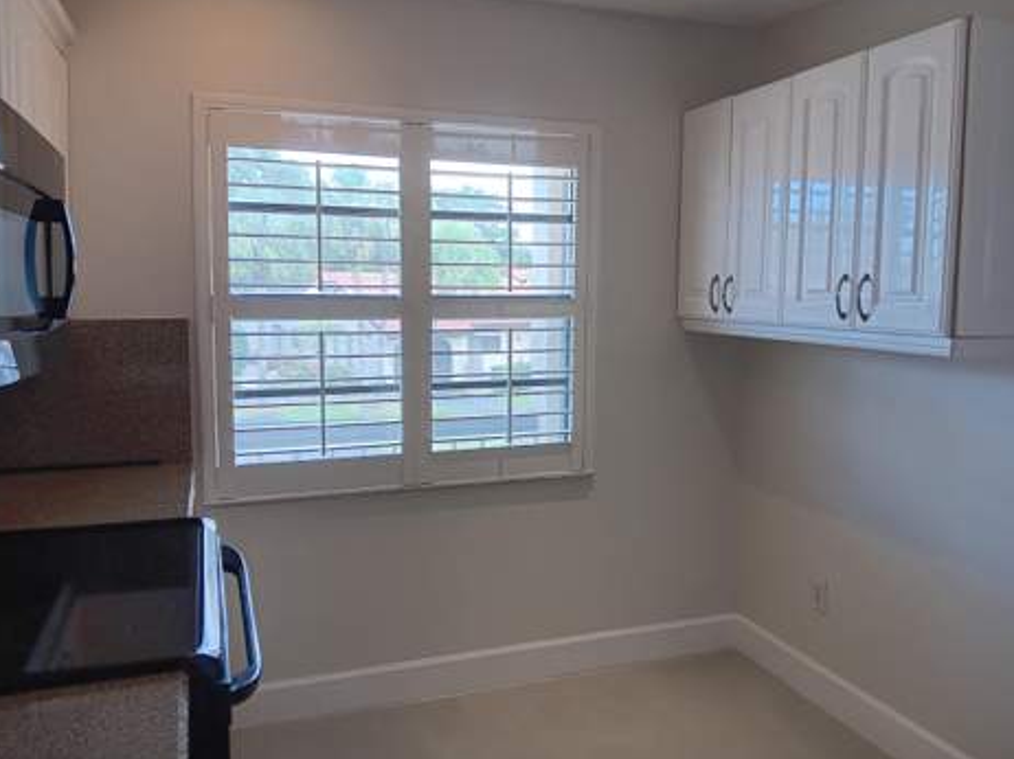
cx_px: 509
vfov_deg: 51.3
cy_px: 370
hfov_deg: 65.3
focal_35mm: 27
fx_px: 790
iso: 40
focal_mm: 3.98
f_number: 1.8
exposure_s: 1/41.7
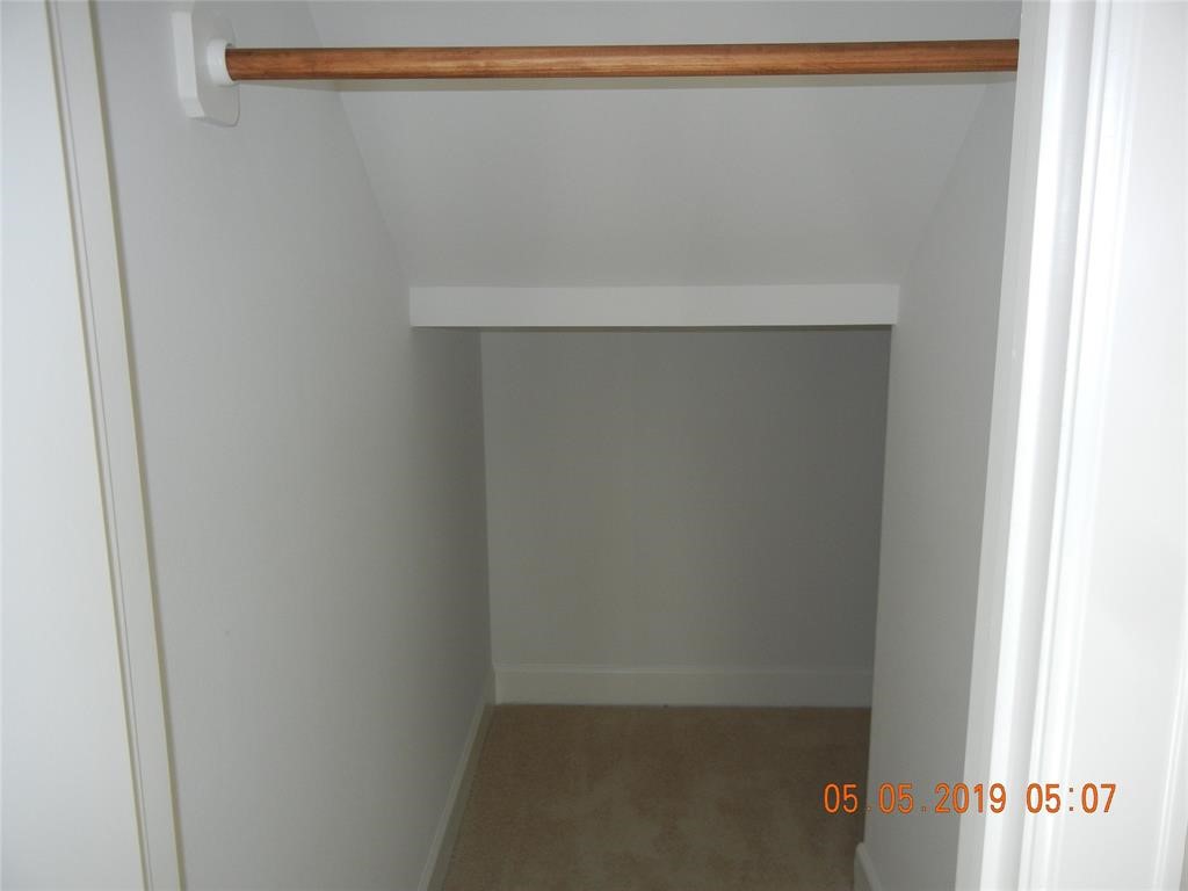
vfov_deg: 46.8
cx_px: 594
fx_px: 1030
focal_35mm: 30
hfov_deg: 60.0
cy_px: 446
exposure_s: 1/30
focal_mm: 5.4
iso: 200
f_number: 3.5
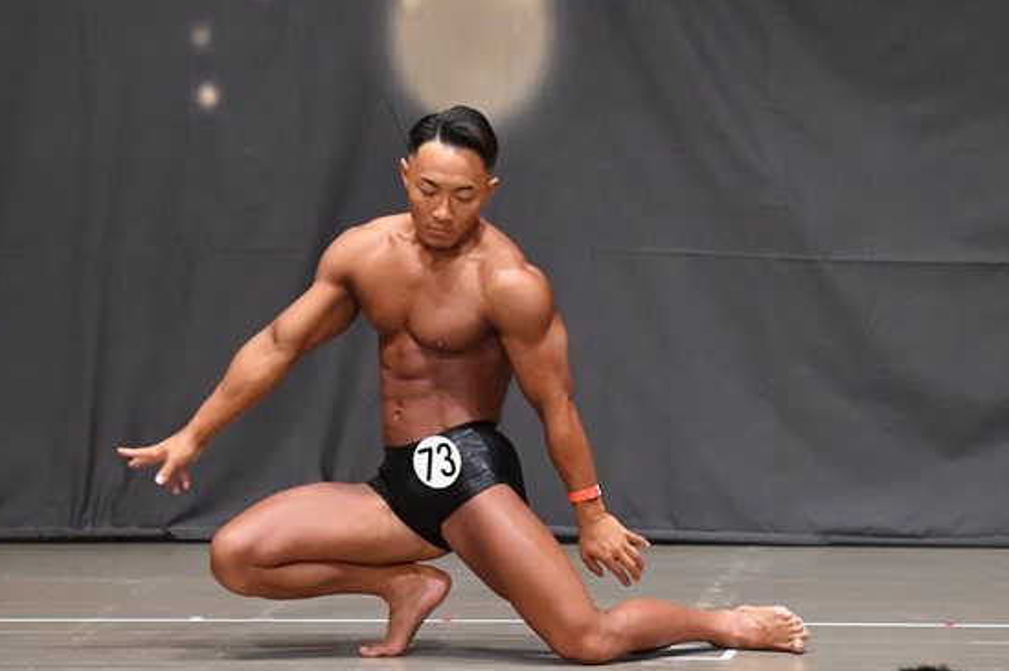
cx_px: 545
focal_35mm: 339
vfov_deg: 4.0
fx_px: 9493
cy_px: 338
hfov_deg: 6.1
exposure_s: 1/400
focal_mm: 160
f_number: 5.6
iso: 8000
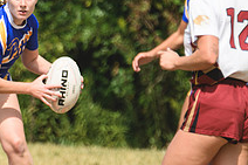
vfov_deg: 0.7
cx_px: -58
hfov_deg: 1.0
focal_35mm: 2056
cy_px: 26
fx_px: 14152
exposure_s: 1/1000
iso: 250
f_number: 6.3
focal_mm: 500
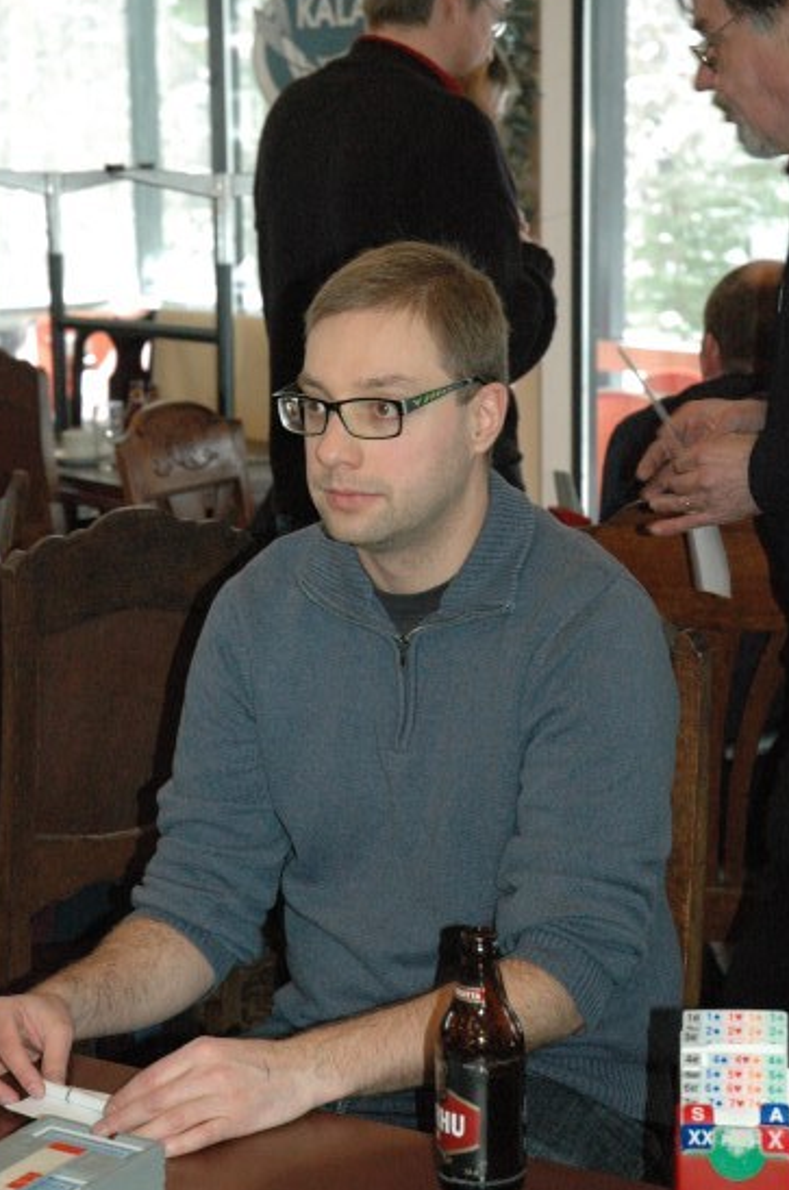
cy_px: 557
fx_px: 2506
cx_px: 411
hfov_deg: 17.9
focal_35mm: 76
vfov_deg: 26.7
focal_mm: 46
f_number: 5
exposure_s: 1/60
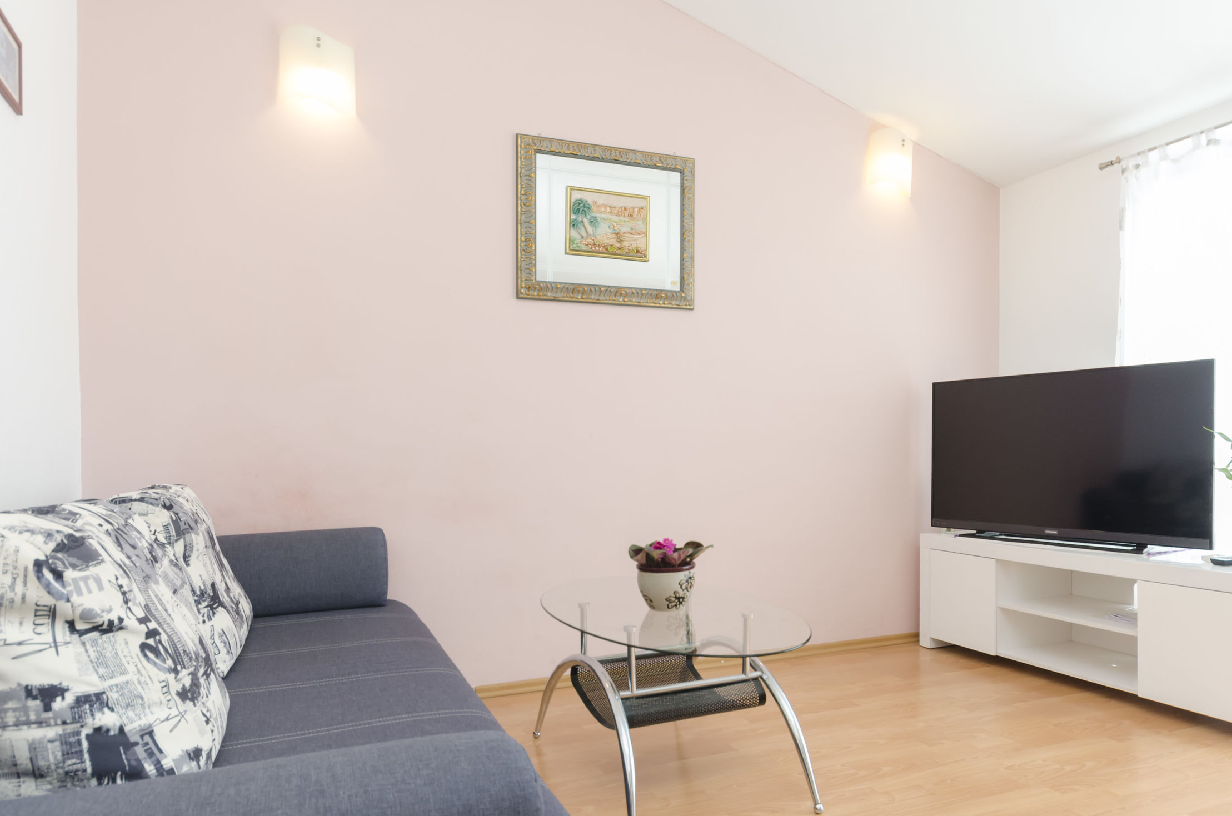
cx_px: 624
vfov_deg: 51.6
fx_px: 841
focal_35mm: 25
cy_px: 466
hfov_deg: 72.4
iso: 400
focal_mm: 13
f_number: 7.1
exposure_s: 1/60
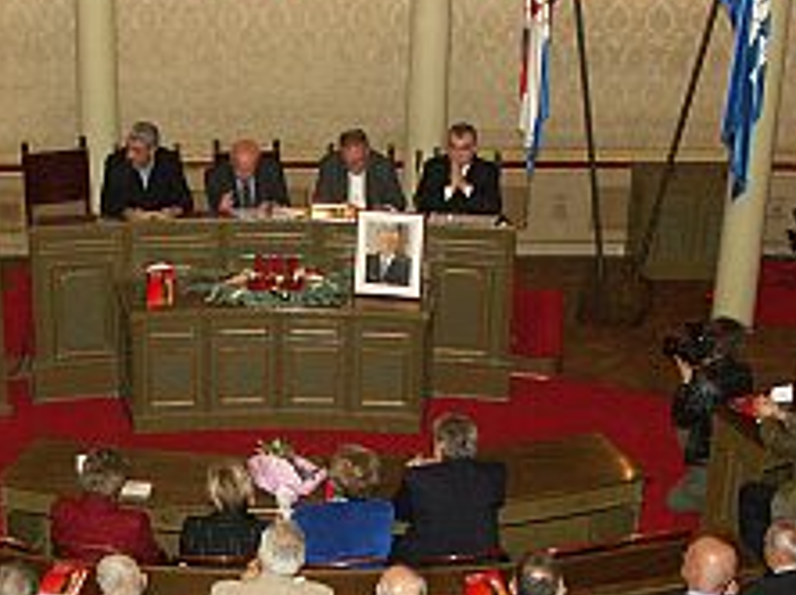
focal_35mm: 85
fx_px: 1952
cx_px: 265
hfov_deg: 22.9
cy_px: 534
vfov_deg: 17.1
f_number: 2.8
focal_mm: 7.49
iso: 200
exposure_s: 1/50
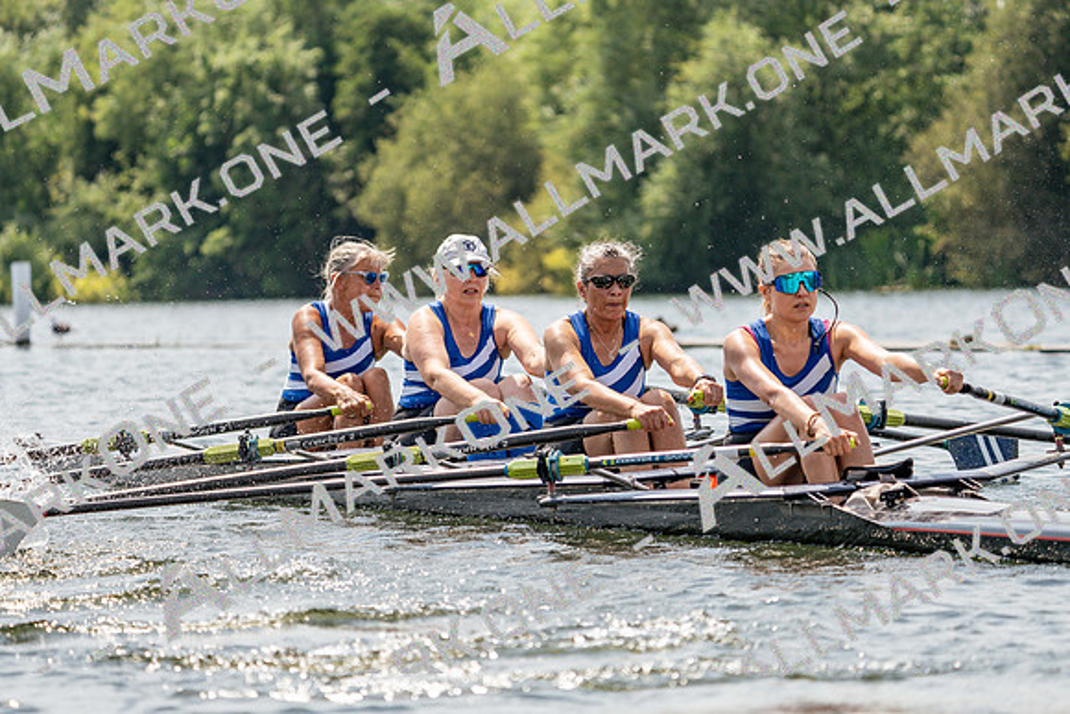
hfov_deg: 9.8
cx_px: 535
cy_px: 357
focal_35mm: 209
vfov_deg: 6.6
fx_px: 6213
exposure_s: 1/1600
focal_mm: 209
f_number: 5.6
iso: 250
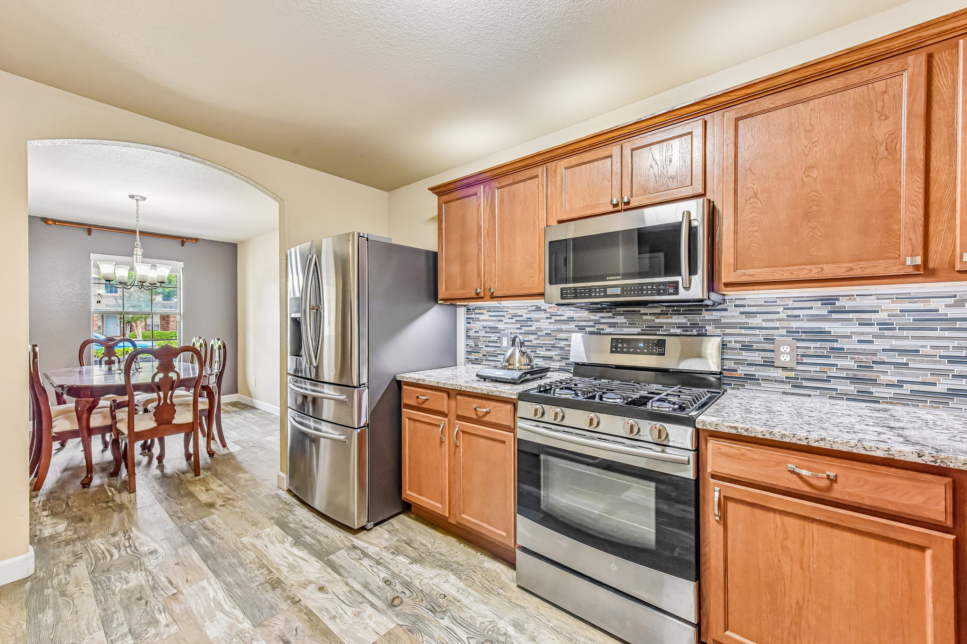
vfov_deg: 81.2
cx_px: 484
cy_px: 322
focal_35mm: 14
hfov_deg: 104.3
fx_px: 376
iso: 1000
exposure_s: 1/15
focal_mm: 14
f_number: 8
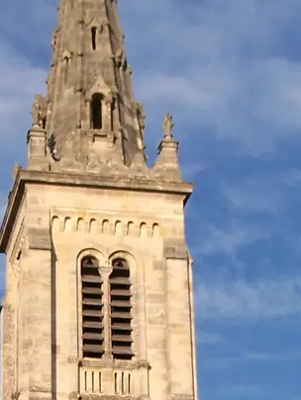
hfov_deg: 12.3
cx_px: 28
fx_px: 1391
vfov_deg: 16.1
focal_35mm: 120
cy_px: 411
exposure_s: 1/640
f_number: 4
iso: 80
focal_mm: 6.3
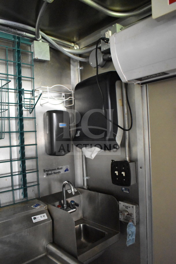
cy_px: 132
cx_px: 88
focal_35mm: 27
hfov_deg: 47.9
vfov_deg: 67.4
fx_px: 198
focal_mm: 18
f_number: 3.5
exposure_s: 1/30
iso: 10000
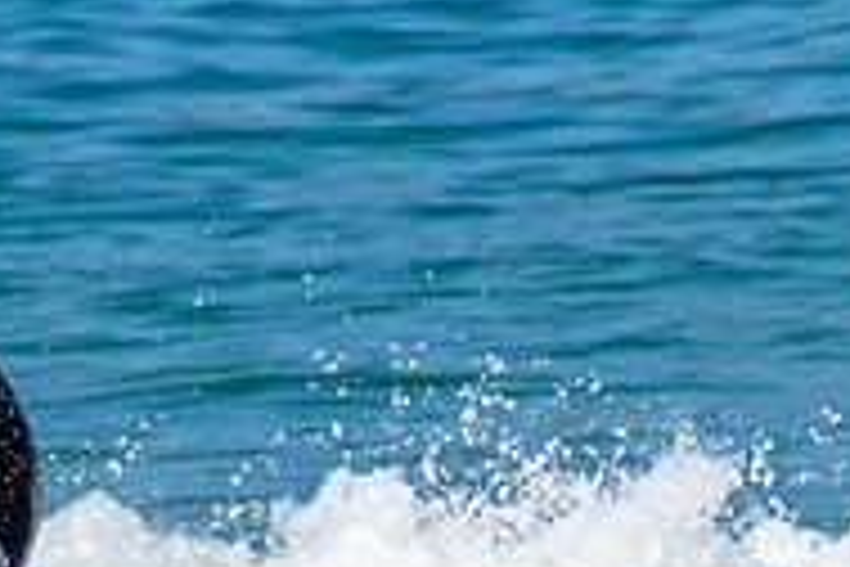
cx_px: -320
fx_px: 79681
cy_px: 454
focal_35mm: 3375
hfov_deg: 0.6
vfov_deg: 0.4
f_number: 11
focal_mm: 800
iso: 1100
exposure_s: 1/2000
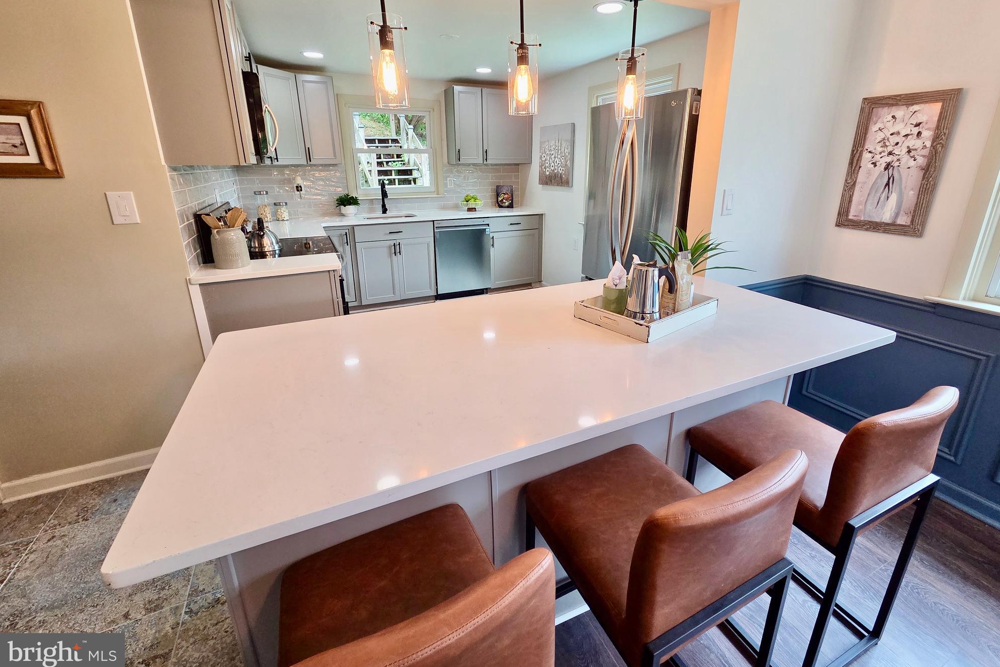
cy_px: 286
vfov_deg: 80.7
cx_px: 516
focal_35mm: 14
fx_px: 389
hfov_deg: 104.2
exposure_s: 1/120
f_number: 2.2
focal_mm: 2.2
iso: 200
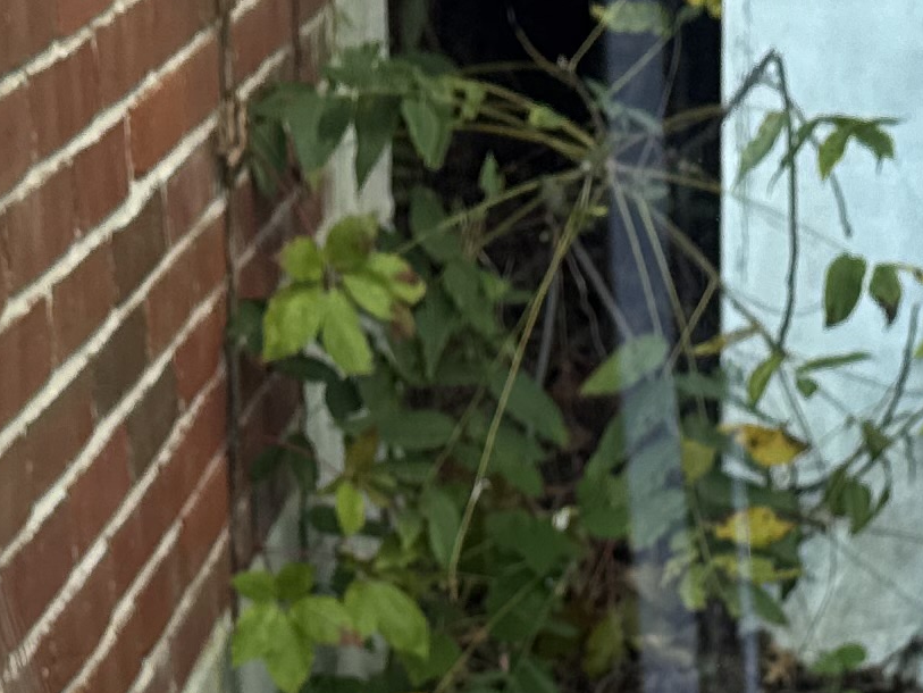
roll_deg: +0.1
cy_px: 1408
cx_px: 517
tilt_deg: -32.0
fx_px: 3173
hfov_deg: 16.5
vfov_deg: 11.2
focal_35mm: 119
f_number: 1.78
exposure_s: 1/121
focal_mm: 6.76
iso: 80
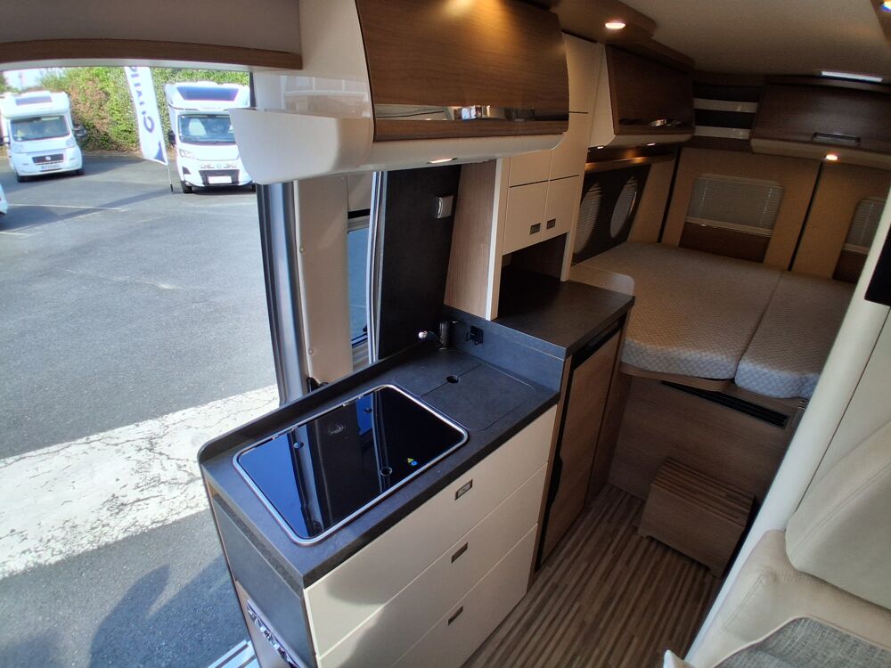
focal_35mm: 17
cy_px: 334
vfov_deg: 74.7
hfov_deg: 91.0
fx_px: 438
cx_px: 446
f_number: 2.2
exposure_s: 1/267
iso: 50
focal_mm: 1.4
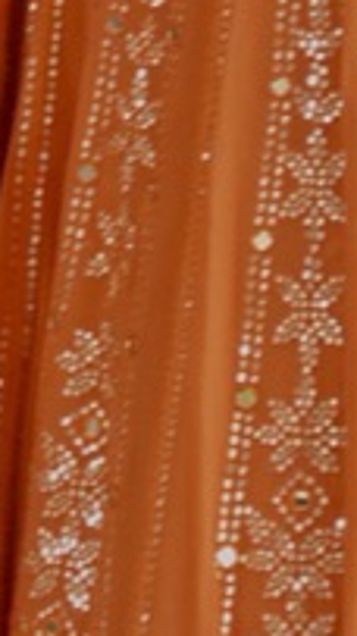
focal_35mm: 396
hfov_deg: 3.1
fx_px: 6673
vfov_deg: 5.4
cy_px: -348
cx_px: 69
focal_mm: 48
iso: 2000
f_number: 3.5
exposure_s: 1/100
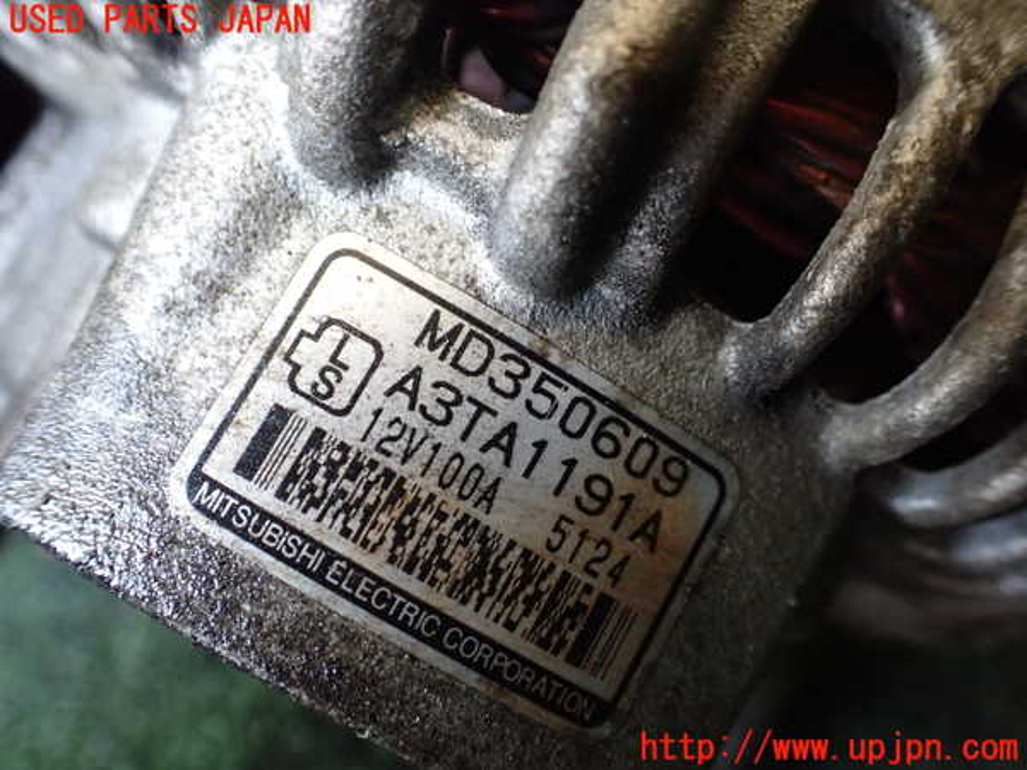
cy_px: 385
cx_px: 514
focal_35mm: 30
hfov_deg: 60.0
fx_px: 890
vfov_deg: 46.8
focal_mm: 5.4
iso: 800
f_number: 2.3
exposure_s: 1/100
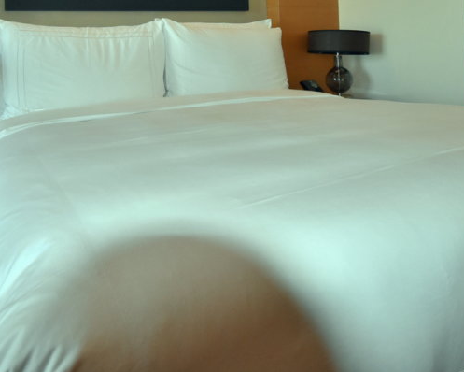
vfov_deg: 46.5
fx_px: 398
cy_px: 57
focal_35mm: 29
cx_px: 177
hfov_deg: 59.7
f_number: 4.5
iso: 800
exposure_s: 1/125
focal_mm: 10
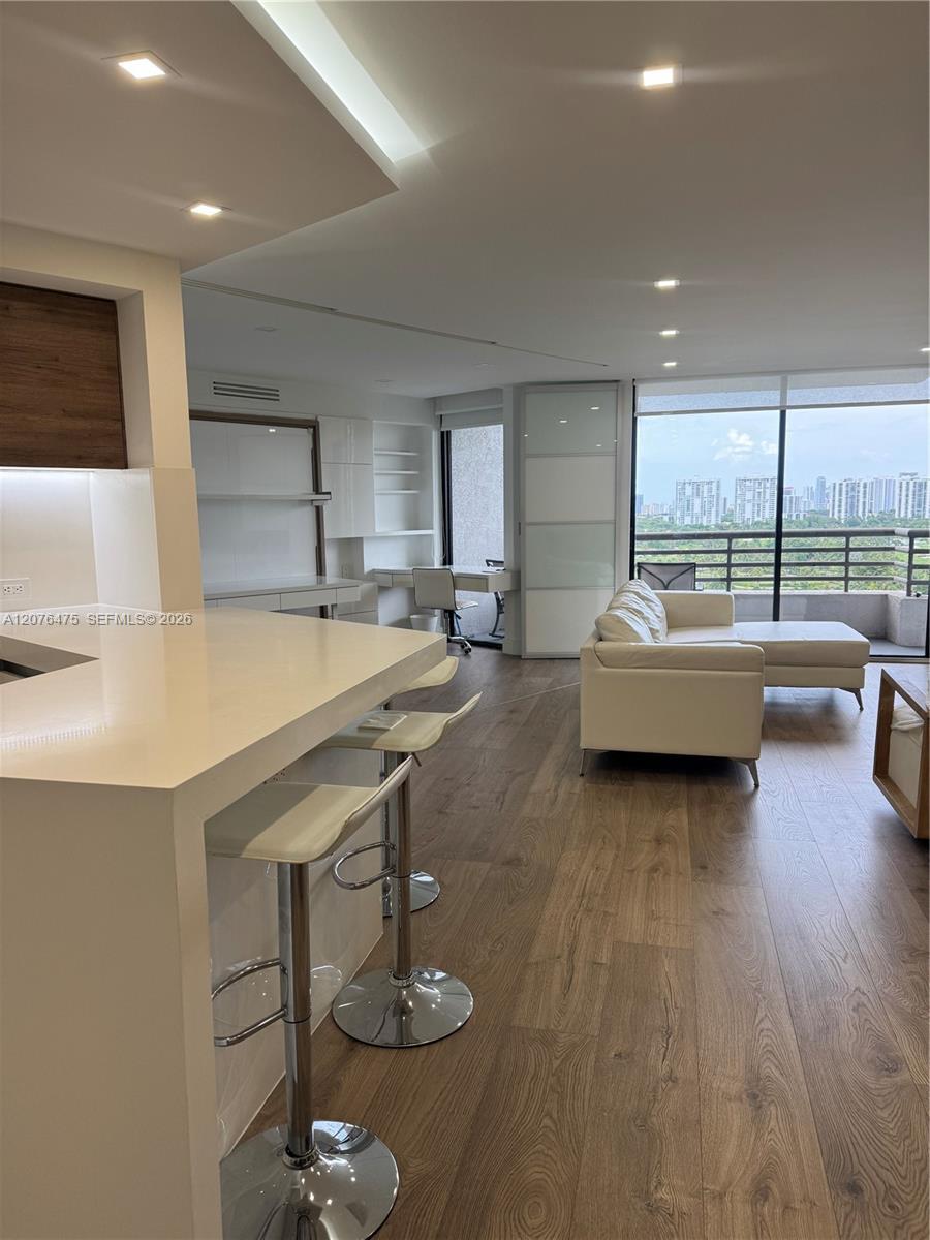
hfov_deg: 56.8
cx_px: 465
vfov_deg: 71.6
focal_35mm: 24
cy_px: 620
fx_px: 860
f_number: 1.78
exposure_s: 1/164
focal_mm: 6.76
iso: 80
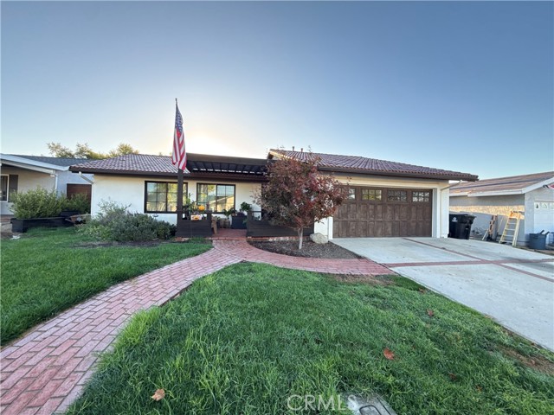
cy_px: 208
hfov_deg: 102.1
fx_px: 224
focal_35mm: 14
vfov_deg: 85.7
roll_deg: -1.1
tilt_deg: +0.0
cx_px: 277
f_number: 2.2
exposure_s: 1/237
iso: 64
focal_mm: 2.22
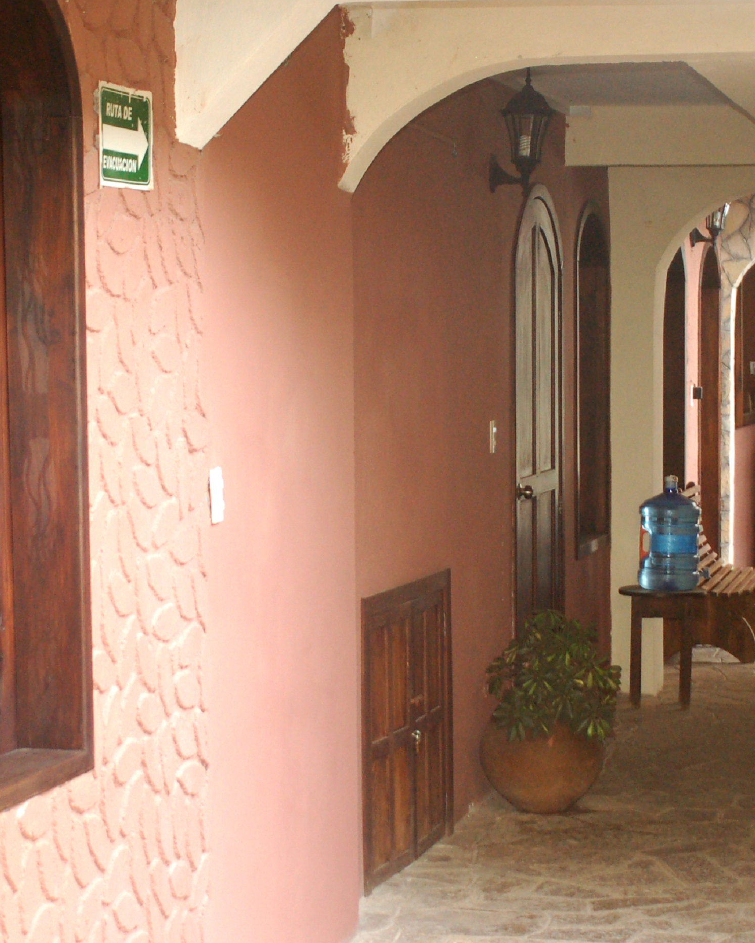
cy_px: 508
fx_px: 2514
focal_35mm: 90
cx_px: 367
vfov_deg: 21.3
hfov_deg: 17.1
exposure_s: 1/60
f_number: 3.5
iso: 900
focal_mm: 34
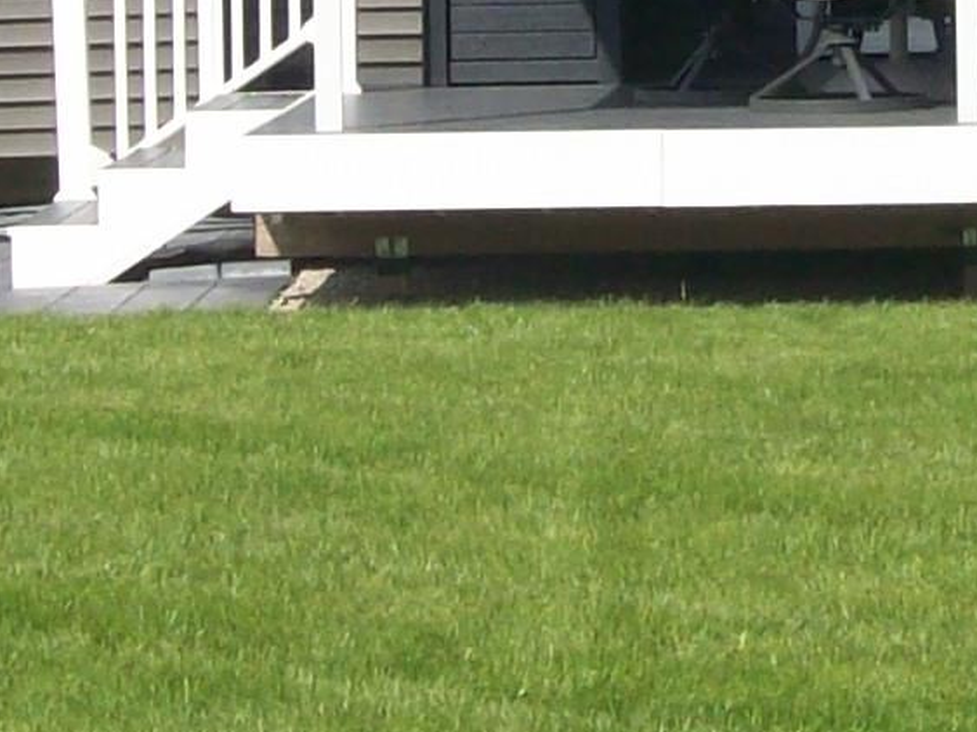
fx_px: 5136
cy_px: -208
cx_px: 875
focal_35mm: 182
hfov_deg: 10.8
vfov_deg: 8.1
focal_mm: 6
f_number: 4.8
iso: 80
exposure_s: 1/618
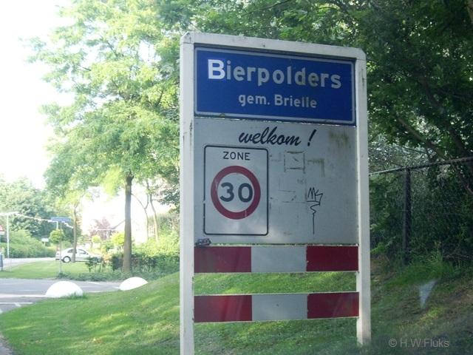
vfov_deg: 37.7
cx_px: 236
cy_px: 178
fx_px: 519
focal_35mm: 38
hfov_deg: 49.0
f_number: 2.8
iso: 100
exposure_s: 1/50
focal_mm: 7.9
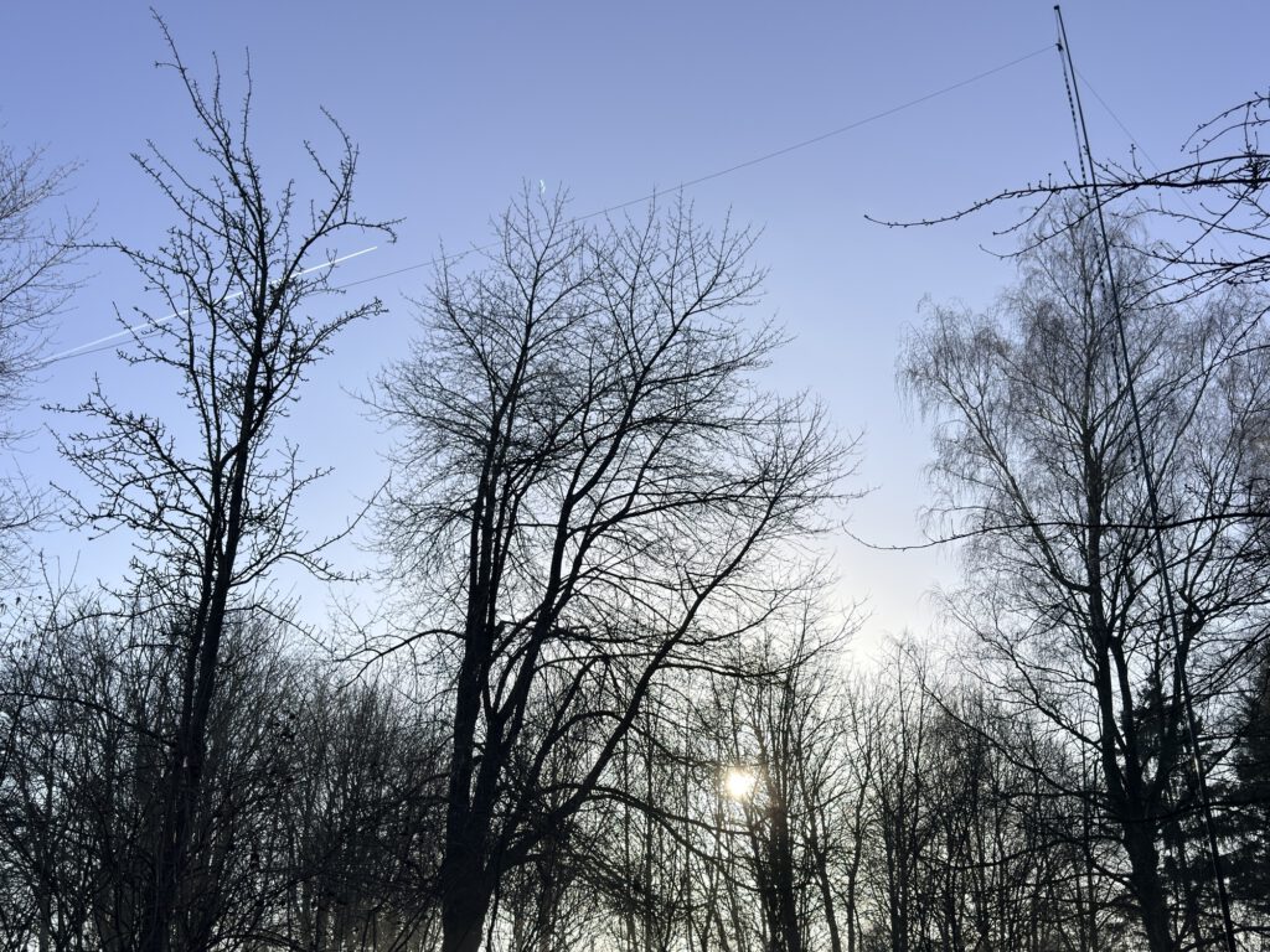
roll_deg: -0.6
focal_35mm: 35
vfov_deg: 40.7
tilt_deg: +25.2
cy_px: 476
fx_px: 1284
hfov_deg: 52.6
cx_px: 635
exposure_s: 1/4386
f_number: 1.78
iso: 64
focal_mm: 6.76
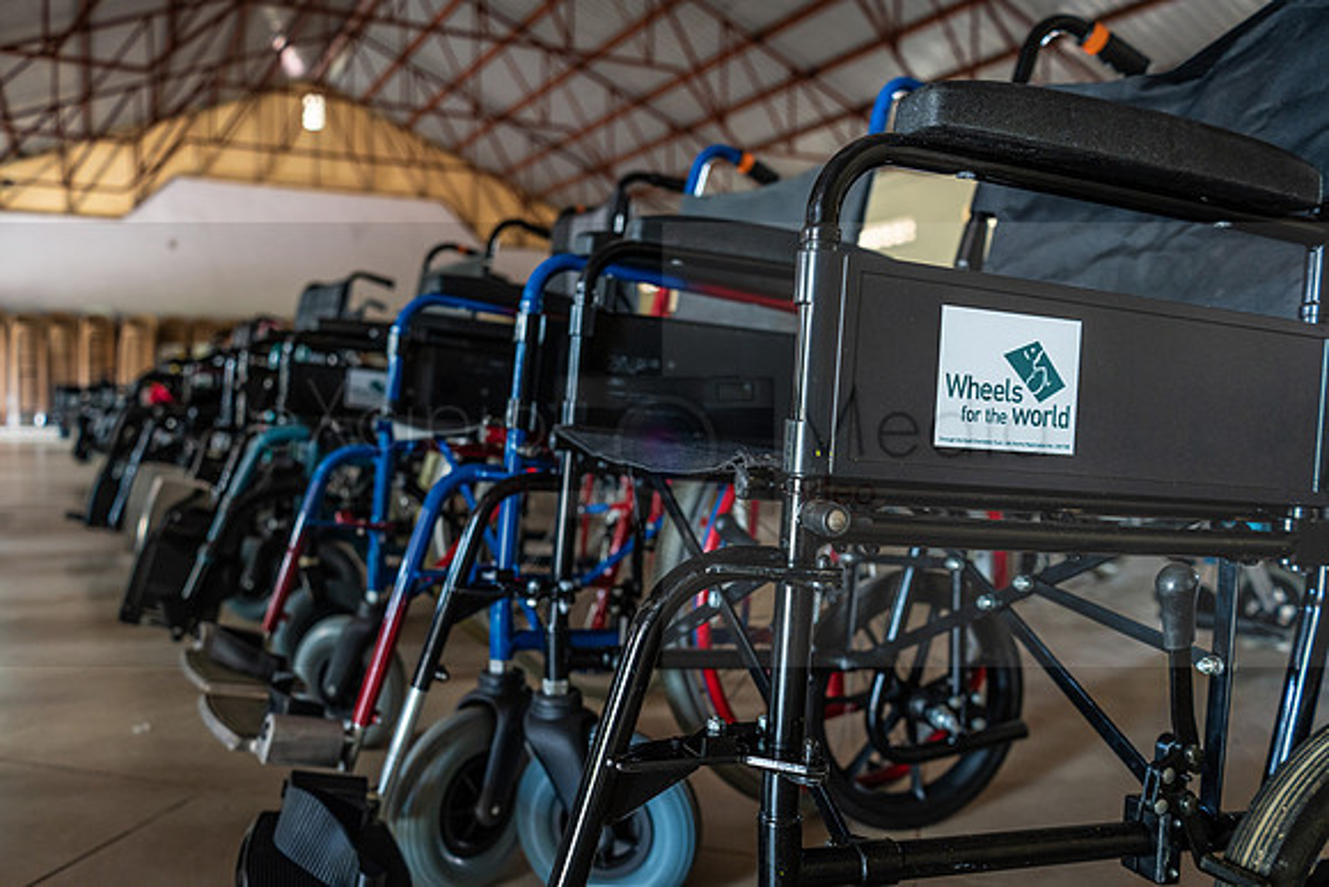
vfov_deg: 46.4
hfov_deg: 65.5
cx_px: 664
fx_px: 1034
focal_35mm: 28
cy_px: 444
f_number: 4
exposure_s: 1/30
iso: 1600
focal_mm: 28
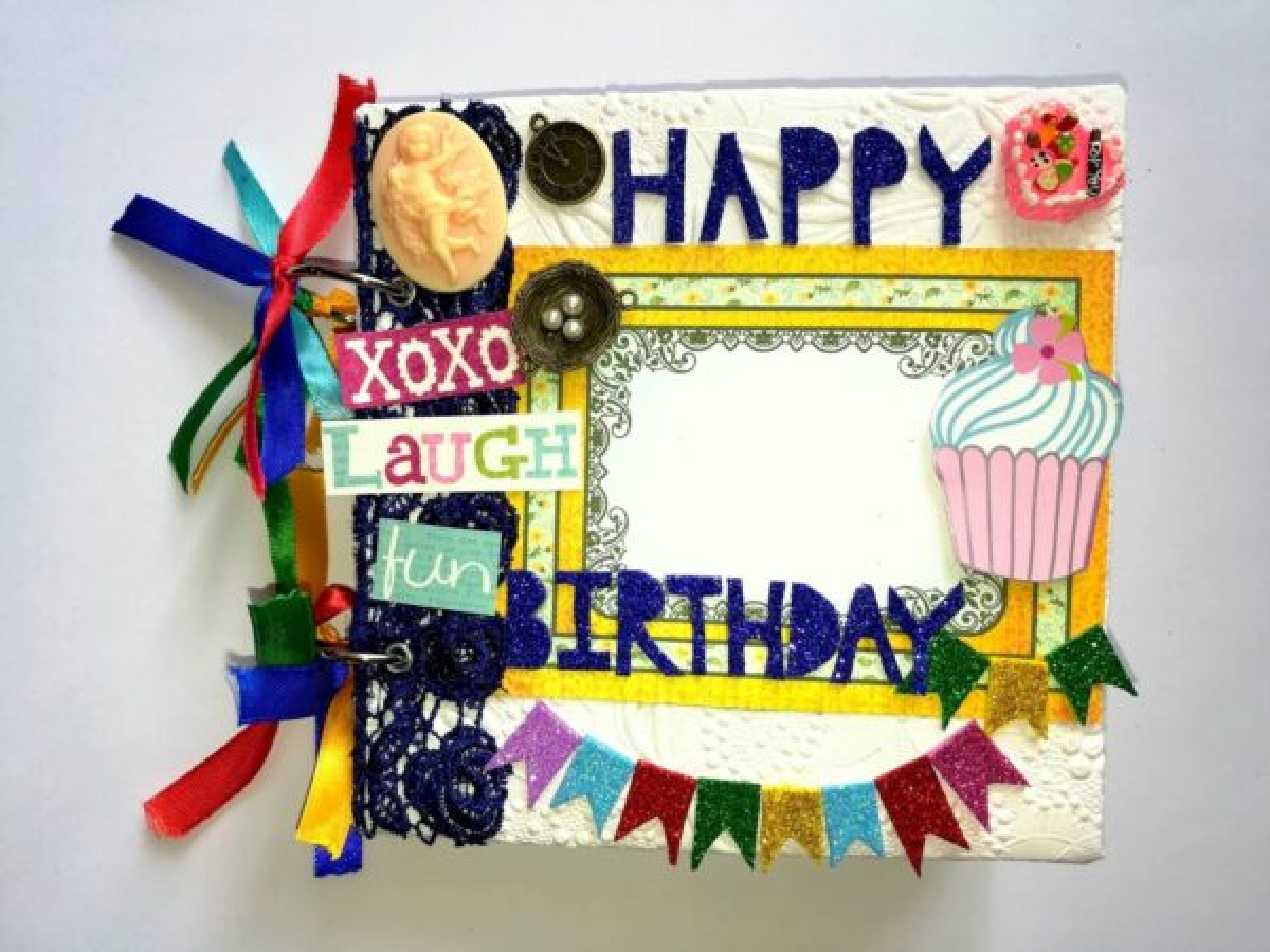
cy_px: 476
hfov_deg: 67.3
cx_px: 635
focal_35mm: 26
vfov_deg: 53.1
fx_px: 954
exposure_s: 1/100
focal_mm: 3.83
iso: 64
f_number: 2.2
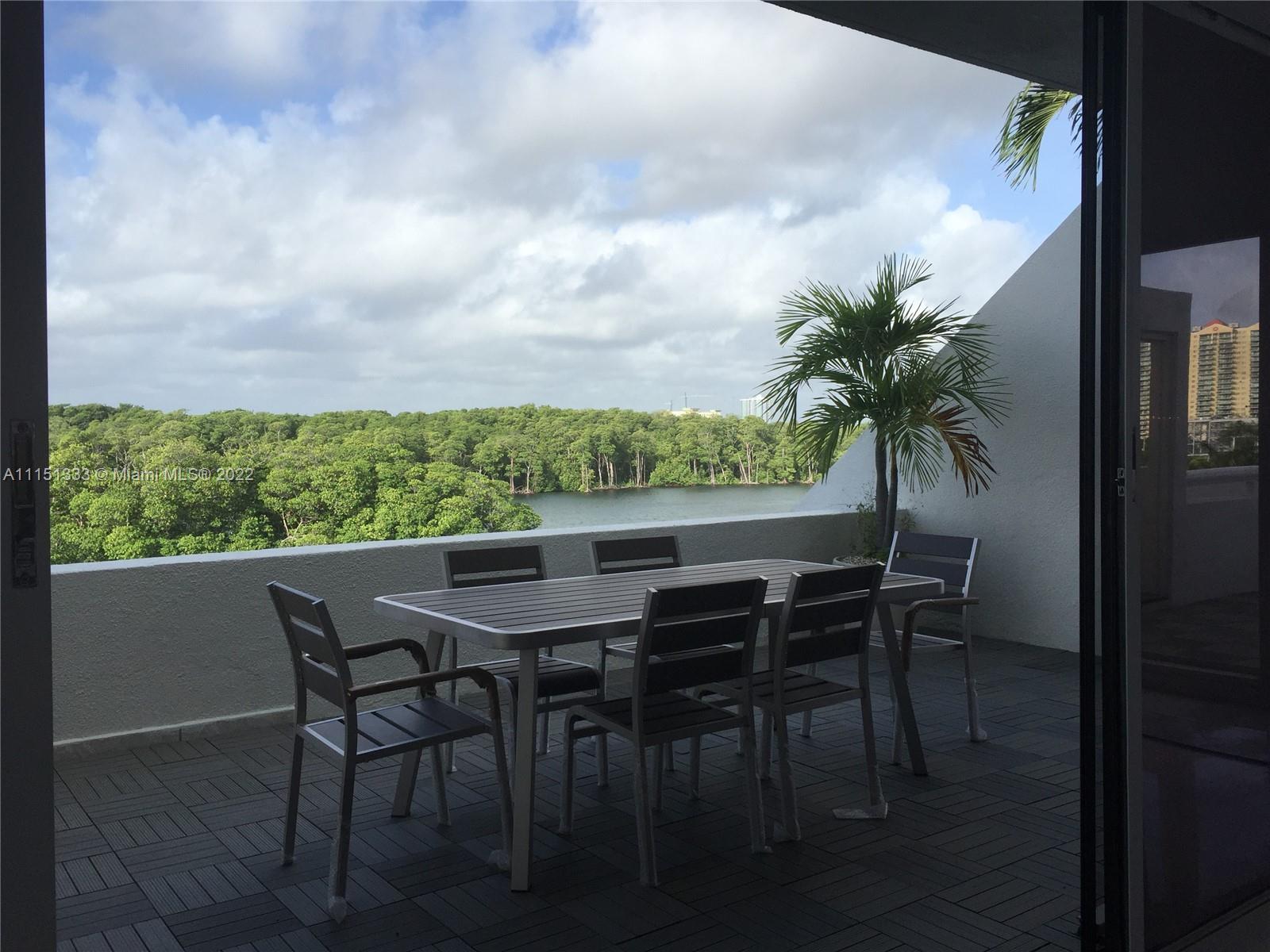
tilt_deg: -1.3
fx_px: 1064
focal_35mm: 29
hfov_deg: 61.7
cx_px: 635
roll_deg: -0.3
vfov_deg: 48.2
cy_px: 476
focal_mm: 4.15
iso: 32
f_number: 2.2
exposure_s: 1/1582
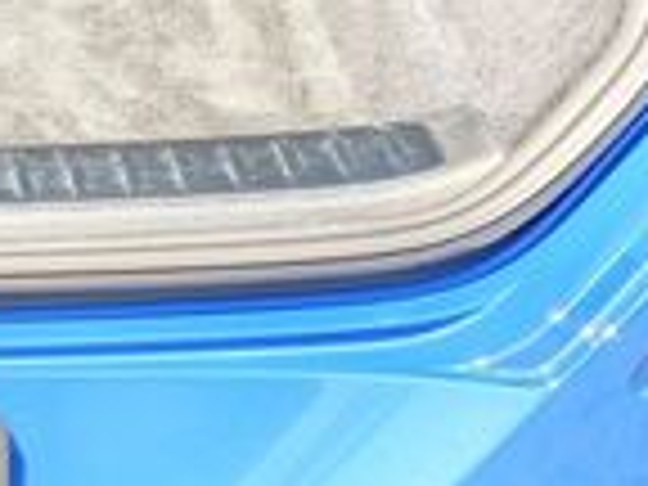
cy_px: -306
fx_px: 5316
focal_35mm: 284
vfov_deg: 5.2
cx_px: -562
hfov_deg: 6.8
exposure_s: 1/138
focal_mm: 19.9
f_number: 2.39
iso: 50
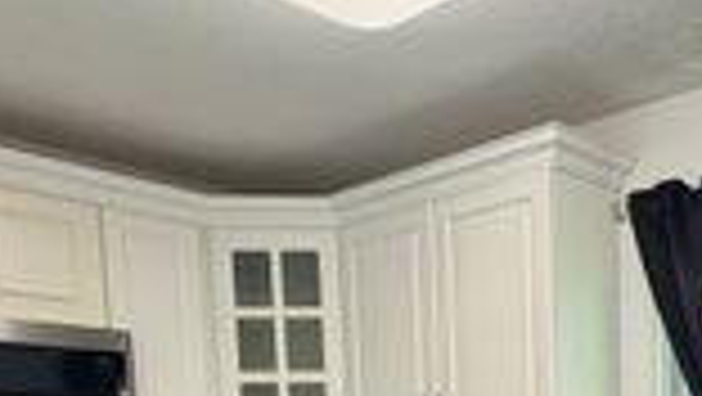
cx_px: 576
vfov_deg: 21.1
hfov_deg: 40.1
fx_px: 913
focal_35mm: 49
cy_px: 574
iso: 160
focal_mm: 2.22
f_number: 2.2
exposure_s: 1/120
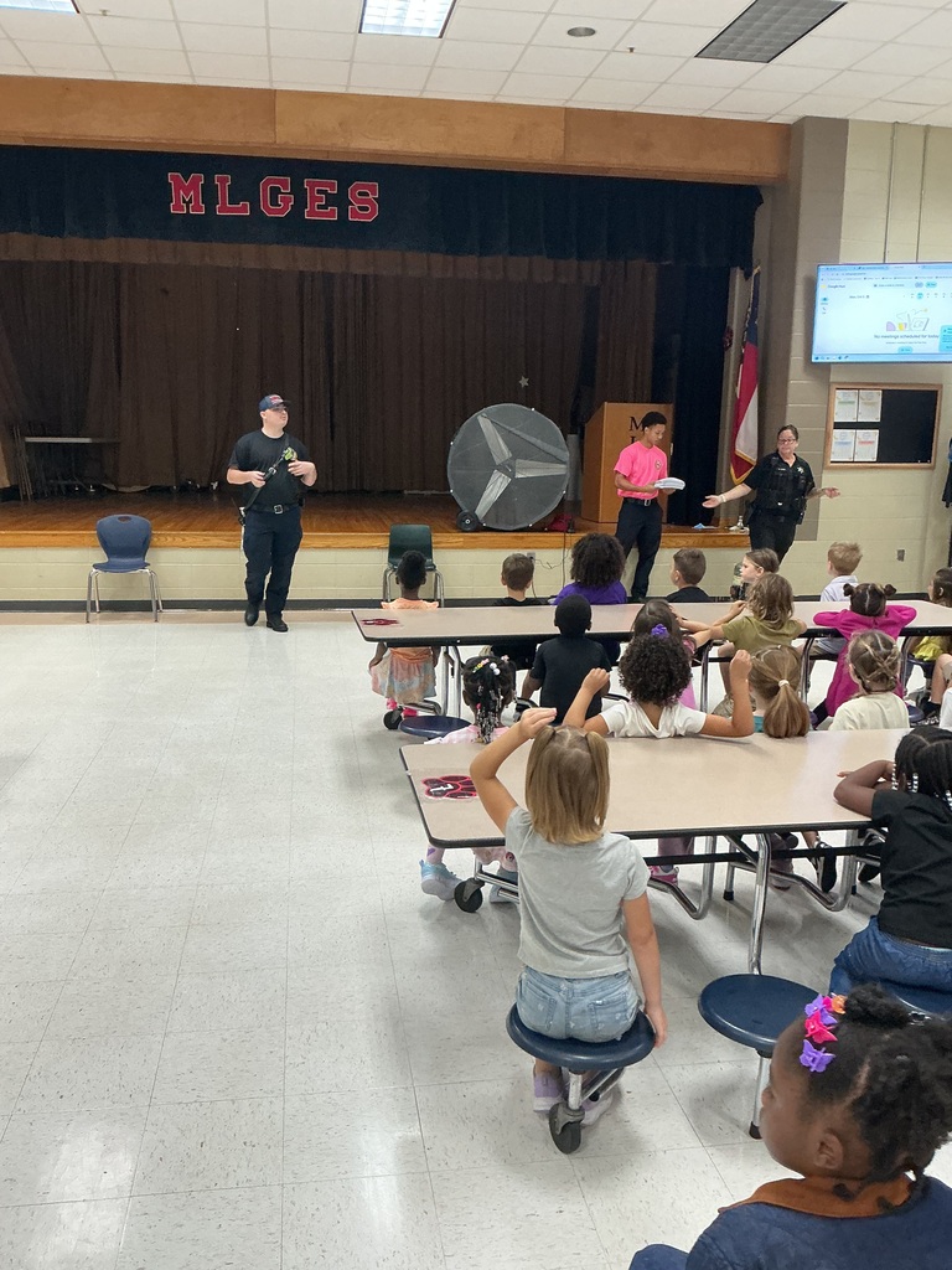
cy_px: 635
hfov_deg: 48.2
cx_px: 476
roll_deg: +1.1
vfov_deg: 61.7
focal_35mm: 29
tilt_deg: -9.6
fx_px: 1063
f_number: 1.8
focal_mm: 3
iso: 100
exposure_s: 1/60
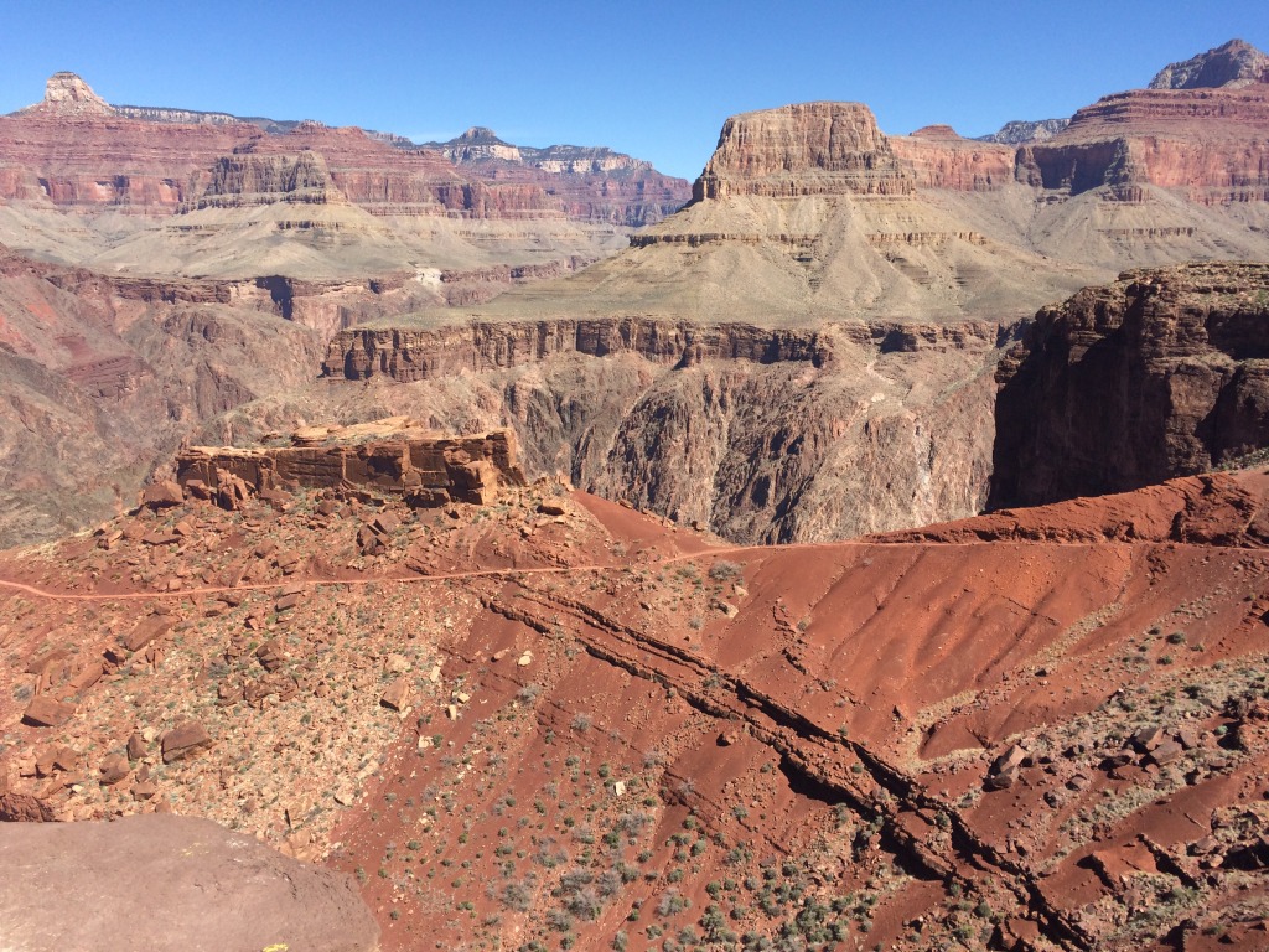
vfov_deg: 48.2
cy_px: 476
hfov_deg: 61.7
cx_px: 634
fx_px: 1063
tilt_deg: -12.1
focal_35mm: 29
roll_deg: +0.6
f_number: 2.2
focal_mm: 4.15
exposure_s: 1/1709
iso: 32
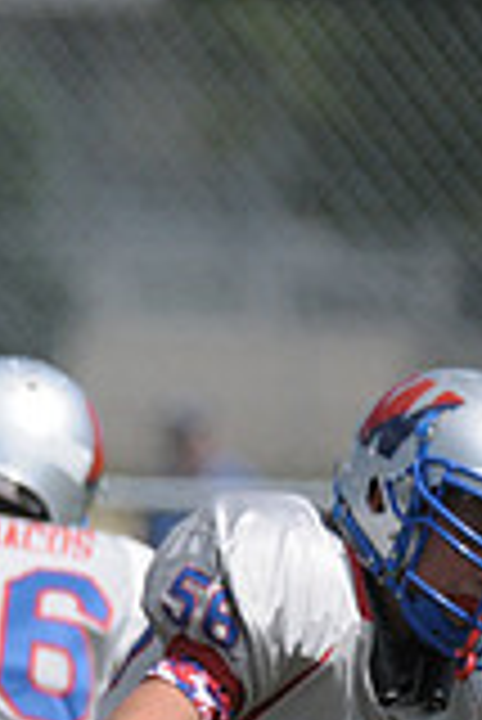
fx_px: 30438
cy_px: 862
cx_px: -716
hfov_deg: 0.9
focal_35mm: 1519
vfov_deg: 1.4
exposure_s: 1/5000
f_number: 4
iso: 500
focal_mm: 280
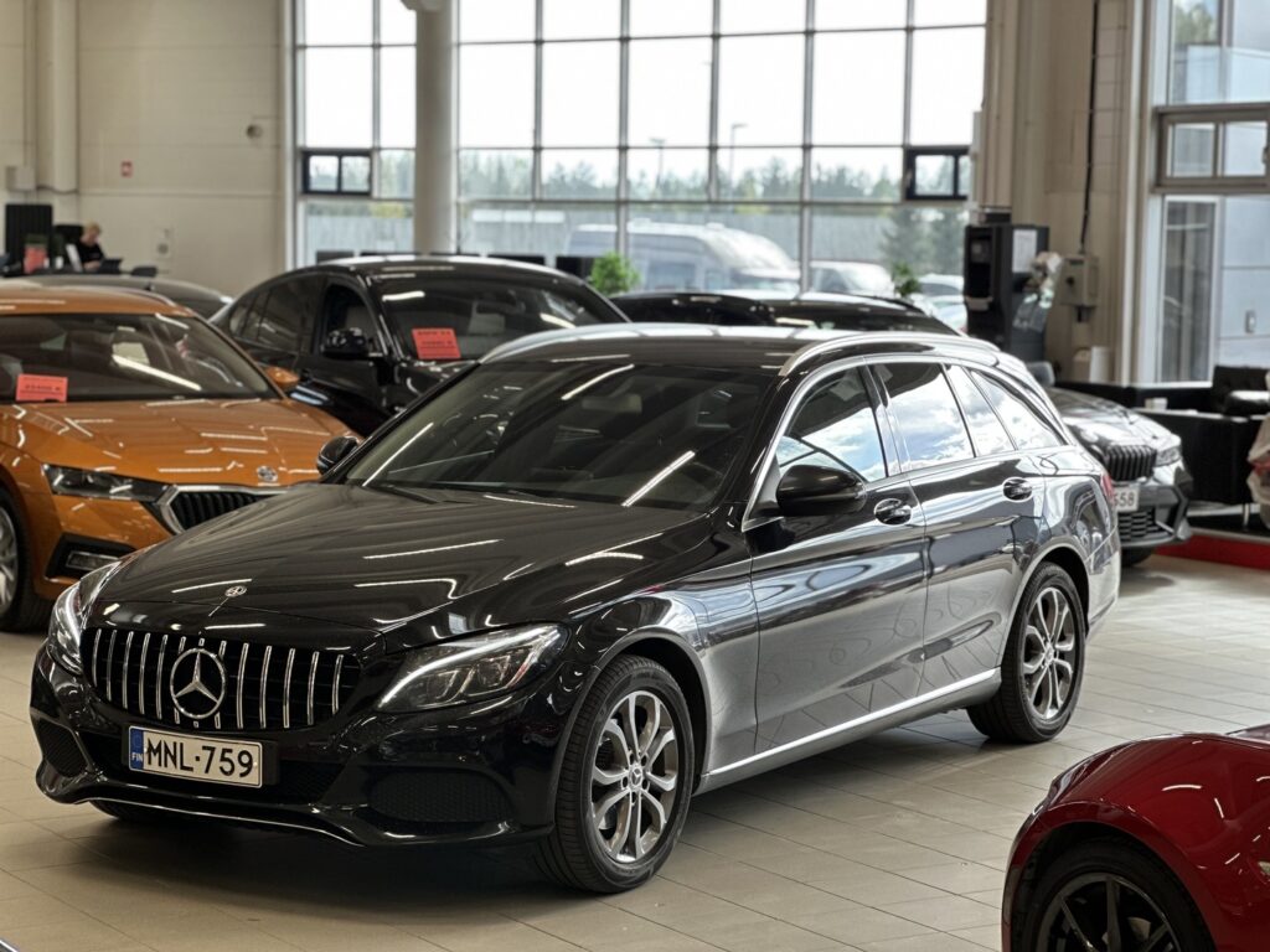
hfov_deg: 25.3
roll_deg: -0.5
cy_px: 476
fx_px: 2825
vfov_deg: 19.1
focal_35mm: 77
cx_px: 635
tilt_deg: -4.2
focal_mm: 9
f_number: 2.8
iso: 100
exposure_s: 1/93
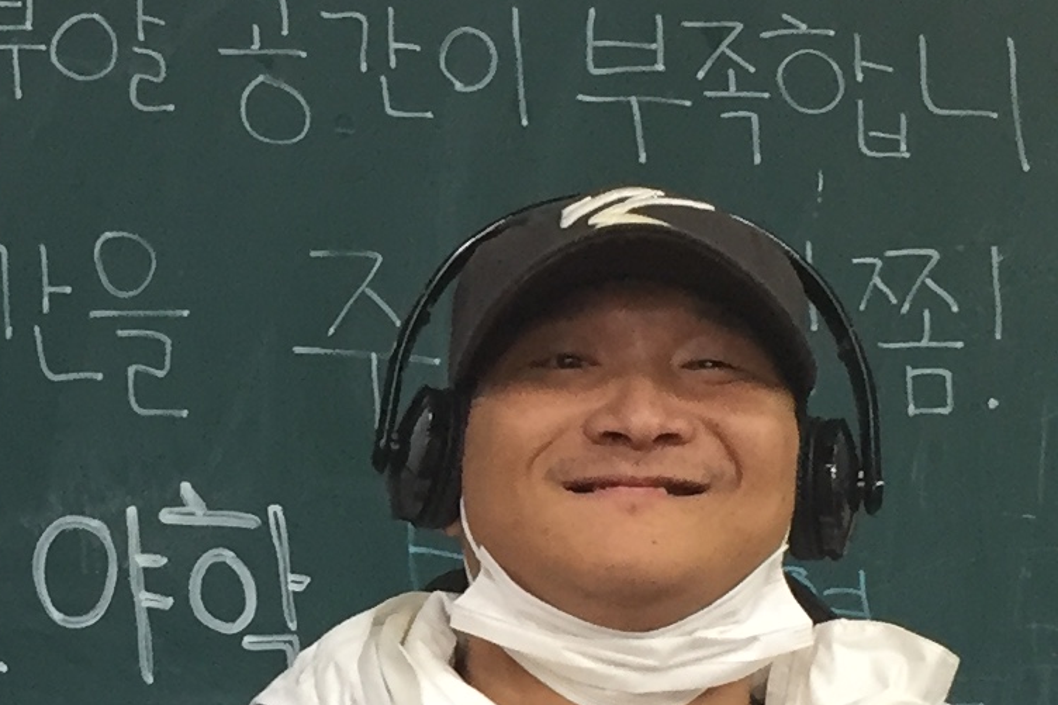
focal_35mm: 131
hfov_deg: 15.5
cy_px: 497
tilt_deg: +0.3
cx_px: 181
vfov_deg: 10.4
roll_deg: -0.5
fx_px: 3849
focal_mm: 4.15
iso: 100
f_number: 2.2
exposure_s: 1/30
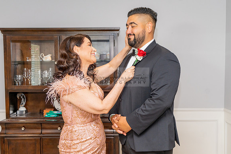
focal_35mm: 45
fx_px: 288
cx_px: 121
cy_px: 86
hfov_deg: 43.7
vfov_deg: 30.0
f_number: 4
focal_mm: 38
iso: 640
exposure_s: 1/160
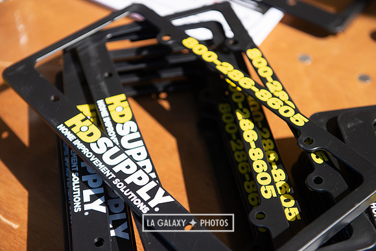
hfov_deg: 28.8
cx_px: 188
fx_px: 731
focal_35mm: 70
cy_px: 126
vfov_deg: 19.5
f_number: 4
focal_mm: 70
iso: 250
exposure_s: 1/3200
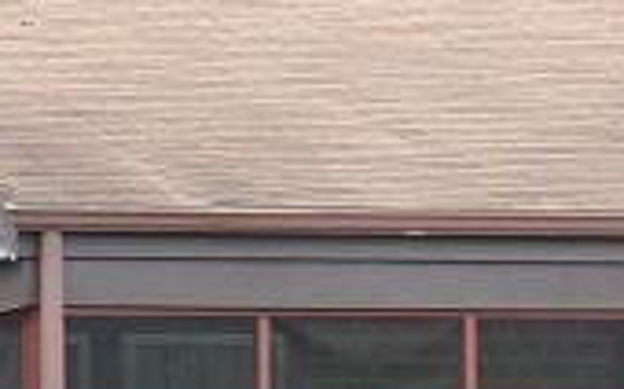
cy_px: 554
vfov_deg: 2.3
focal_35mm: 559
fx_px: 9500
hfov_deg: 3.8
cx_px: 723
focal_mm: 13.9
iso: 80
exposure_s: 1/60
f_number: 3.8
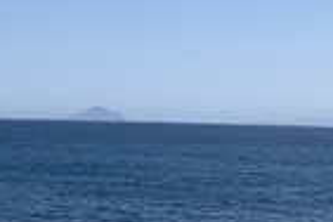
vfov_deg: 11.8
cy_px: 14
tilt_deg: +5.3
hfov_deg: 17.8
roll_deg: -1.3
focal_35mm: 115
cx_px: 154
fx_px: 1064
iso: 25
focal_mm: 4.25
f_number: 1.8
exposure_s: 1/1447
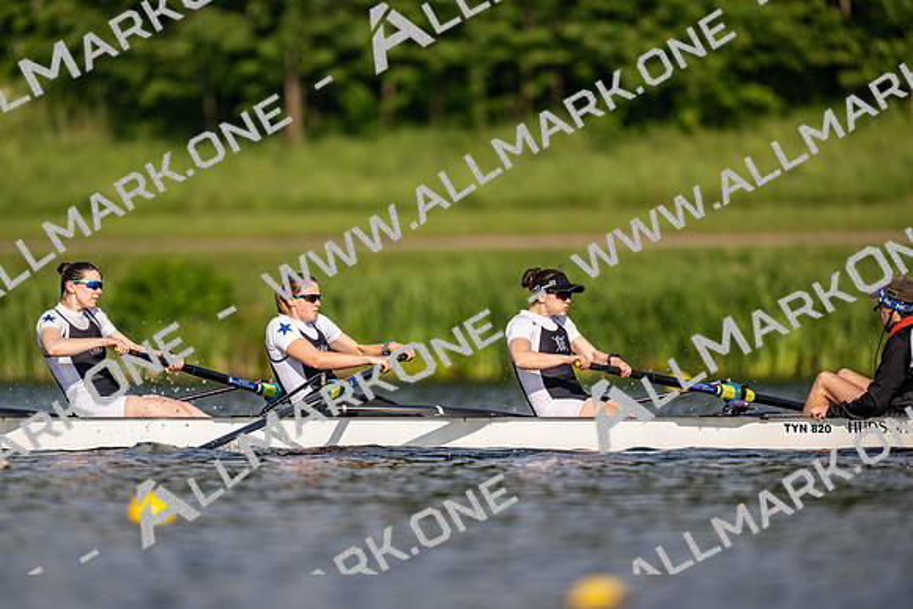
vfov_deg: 2.3
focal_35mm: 600
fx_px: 15220
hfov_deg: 3.4
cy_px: 304
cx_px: 456
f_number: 4
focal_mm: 600
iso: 220
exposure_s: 1/2500
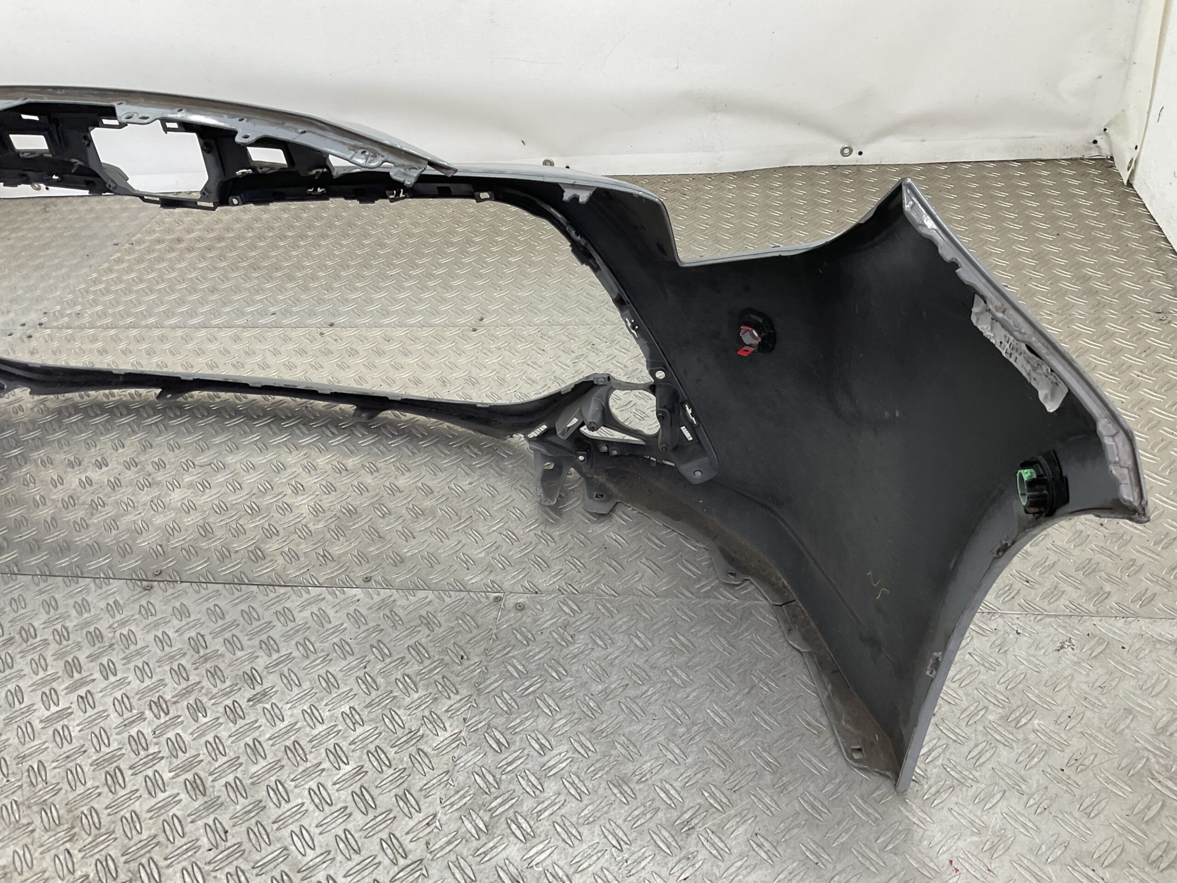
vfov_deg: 48.2
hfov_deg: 61.7
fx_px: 986
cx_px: 588
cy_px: 442
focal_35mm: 29
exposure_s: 1/100
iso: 25
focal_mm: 3
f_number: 1.8
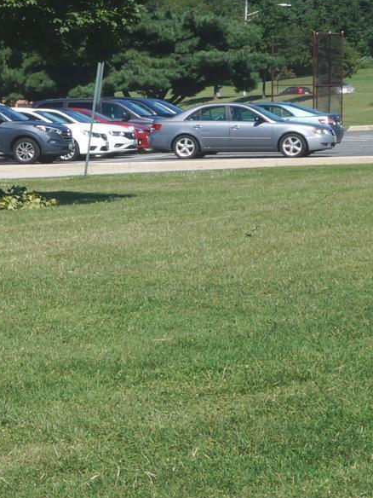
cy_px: 93
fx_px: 2538
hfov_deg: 7.9
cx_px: -458
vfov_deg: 11.1
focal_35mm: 177
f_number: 16
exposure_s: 1/200
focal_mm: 35
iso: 200
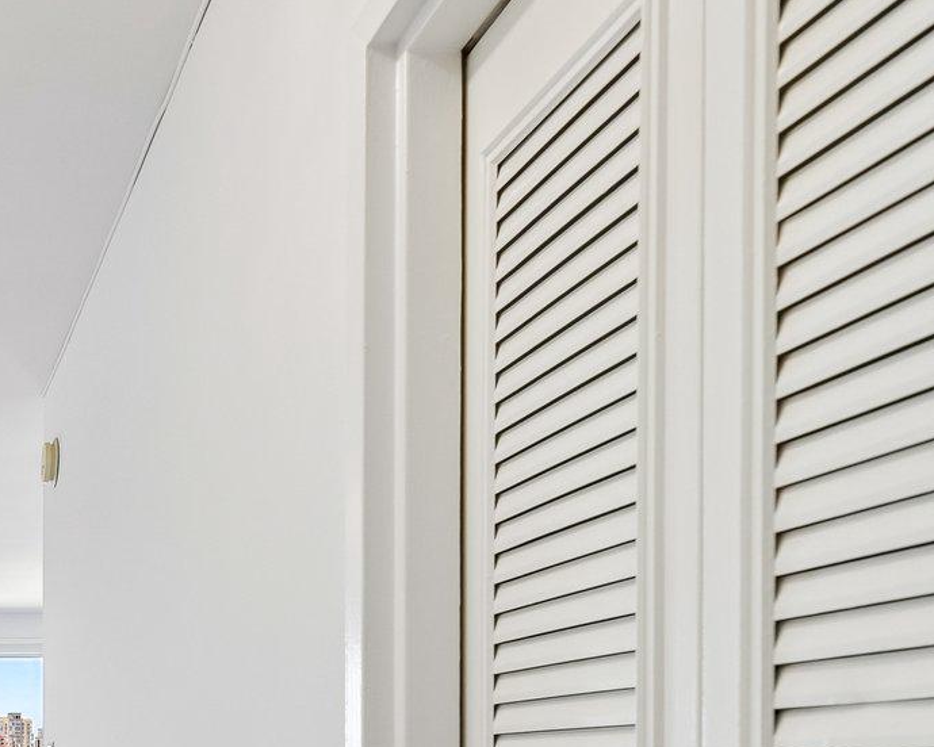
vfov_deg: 34.0
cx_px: -149
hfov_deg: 37.3
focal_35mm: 39
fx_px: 1078
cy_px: 790
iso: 100
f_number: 8
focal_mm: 14
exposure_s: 1/20
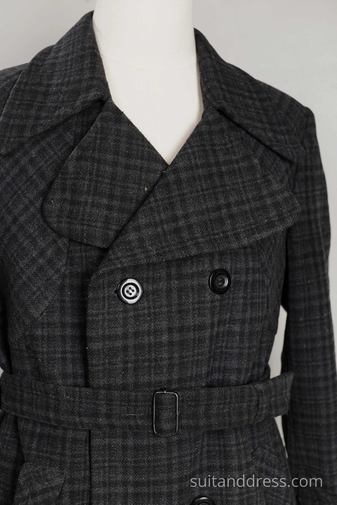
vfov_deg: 41.1
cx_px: 168
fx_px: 674
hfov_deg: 28.1
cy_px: 252
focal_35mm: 48
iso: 200
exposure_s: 1/30
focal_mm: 32
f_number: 3.5
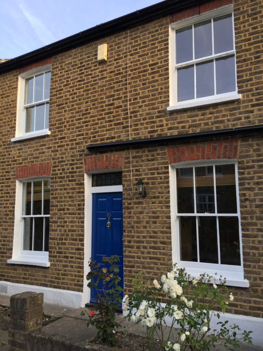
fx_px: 294
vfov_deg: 61.7
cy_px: 176
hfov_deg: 48.2
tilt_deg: +7.7
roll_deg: +0.2
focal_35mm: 29
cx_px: 132
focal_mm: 4.15
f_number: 2.2
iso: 32
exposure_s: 1/100
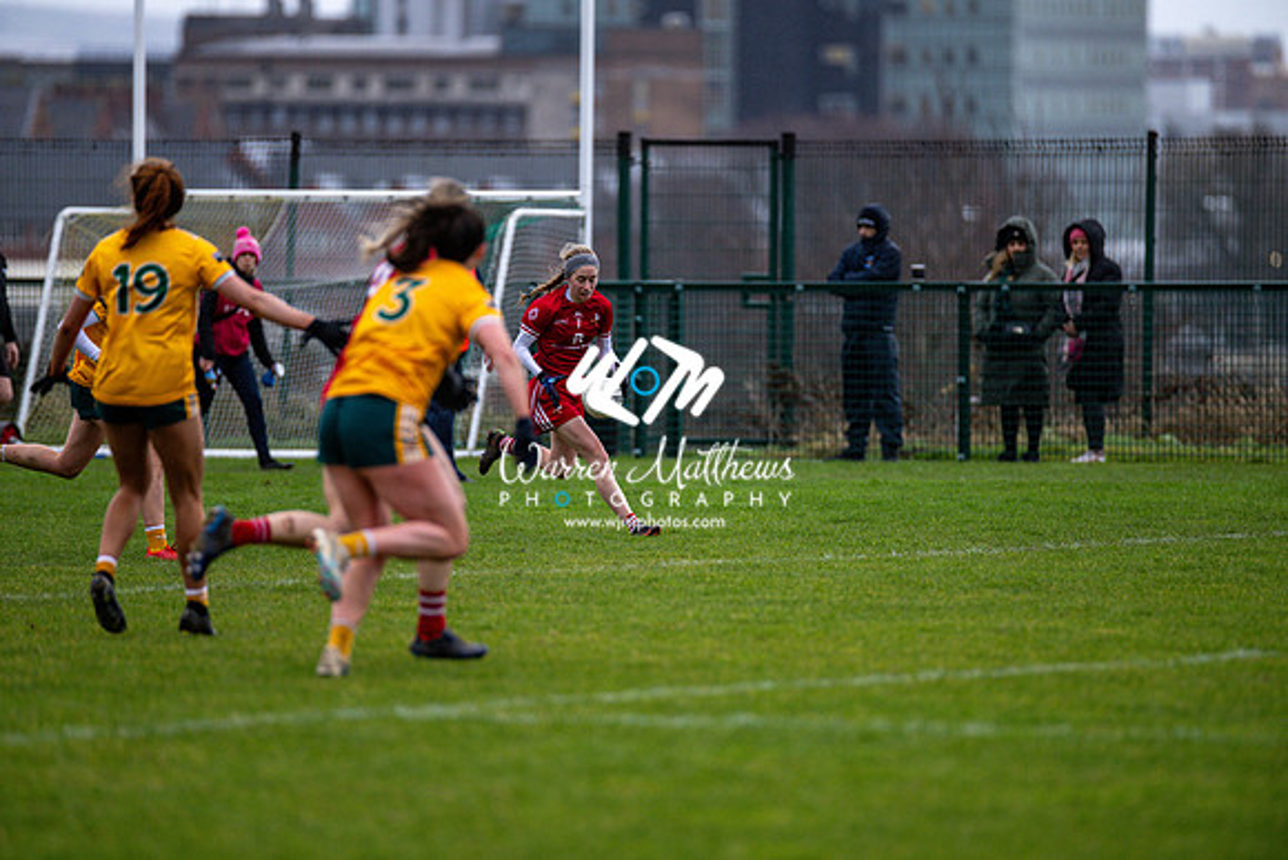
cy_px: 430
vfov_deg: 4.6
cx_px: 644
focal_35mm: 300
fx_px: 10735
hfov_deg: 6.9
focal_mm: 300
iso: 1400
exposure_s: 1/640
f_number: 2.8
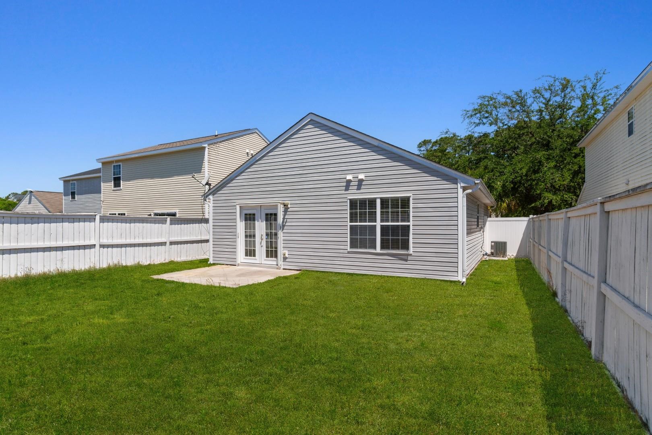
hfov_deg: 90.0
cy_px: 218
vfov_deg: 67.4
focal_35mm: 18
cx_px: 326
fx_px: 326
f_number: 10
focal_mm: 12
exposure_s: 1/320
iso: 100
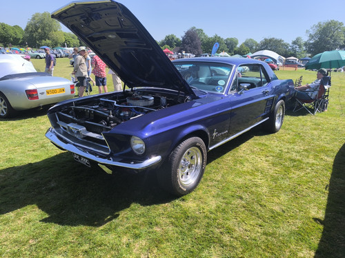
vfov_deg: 58.9
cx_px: 172
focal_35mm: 23
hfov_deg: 73.9
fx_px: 229
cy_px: 129
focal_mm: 6.14
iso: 50
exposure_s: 1/942
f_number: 1.65
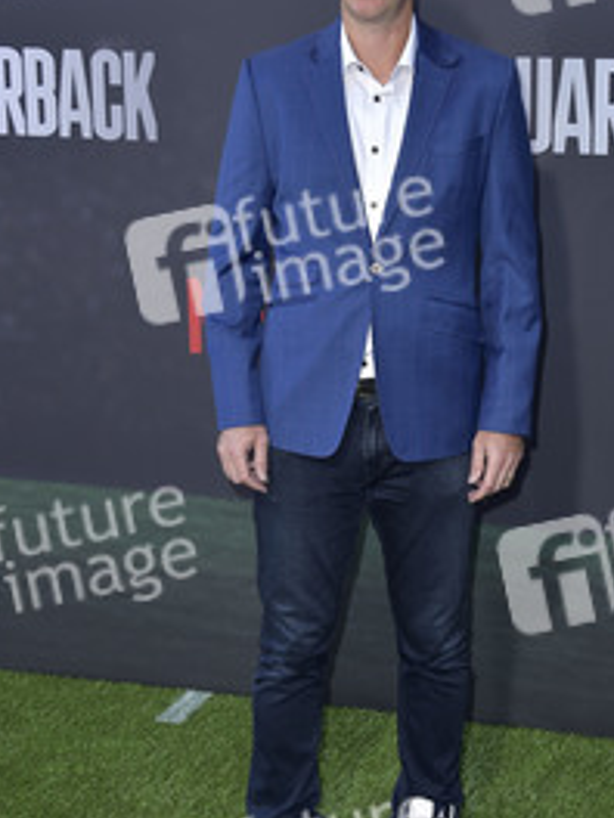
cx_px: 377
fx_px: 1655
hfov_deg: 21.0
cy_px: 406
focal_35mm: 70
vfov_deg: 27.8
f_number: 6.3
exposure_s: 1/250
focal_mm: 48
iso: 320
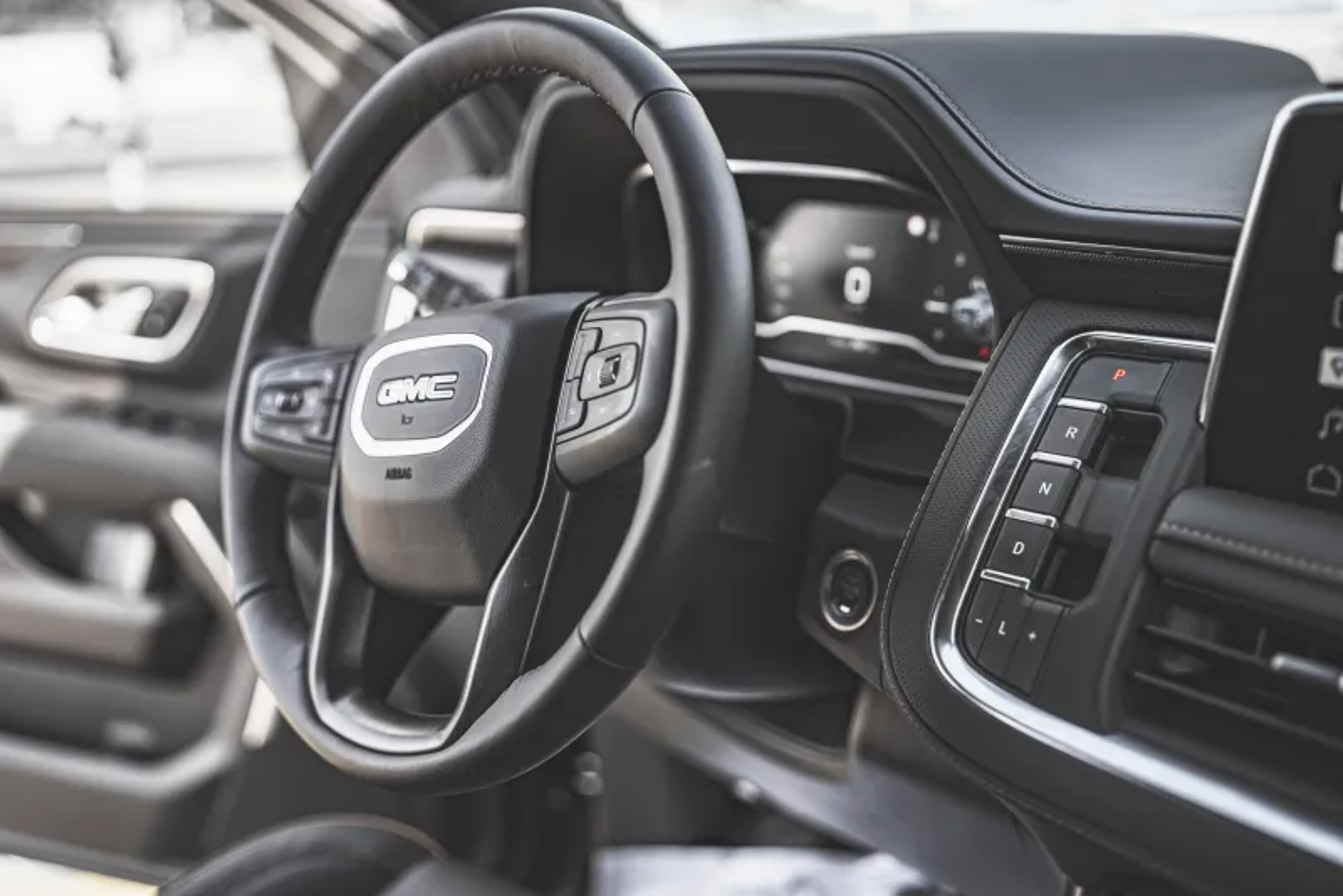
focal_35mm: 35
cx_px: 672
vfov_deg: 37.9
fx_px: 1306
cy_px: 448
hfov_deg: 54.4
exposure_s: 1/500
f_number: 1.8
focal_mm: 35
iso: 64
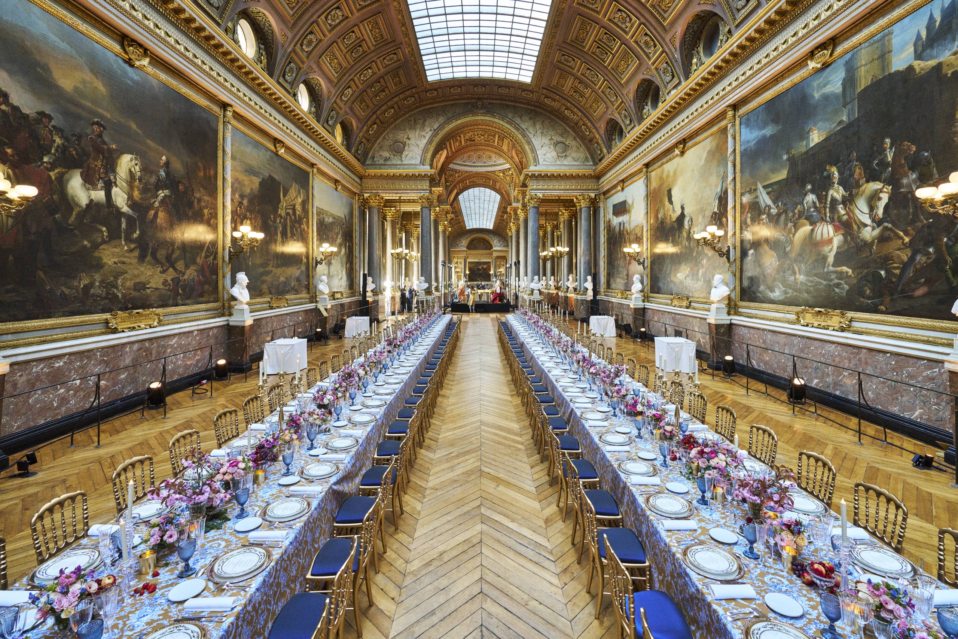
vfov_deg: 73.8
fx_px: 426
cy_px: 320
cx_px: 479
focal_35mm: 16
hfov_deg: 96.7
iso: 1250
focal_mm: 16
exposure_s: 1/125
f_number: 5
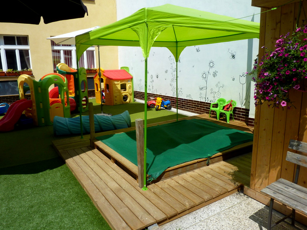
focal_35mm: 25
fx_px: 222
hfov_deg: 69.4
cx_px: 154
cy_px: 115
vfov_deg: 54.9
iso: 80
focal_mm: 4.1
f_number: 5.6
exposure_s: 1/500
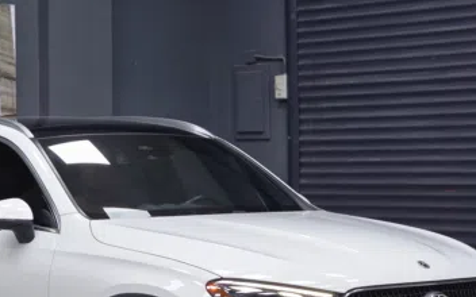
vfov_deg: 9.8
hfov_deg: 15.7
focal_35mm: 133
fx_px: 1725
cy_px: 194
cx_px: 164
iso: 50
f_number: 2.4
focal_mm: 7.9
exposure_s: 1/50
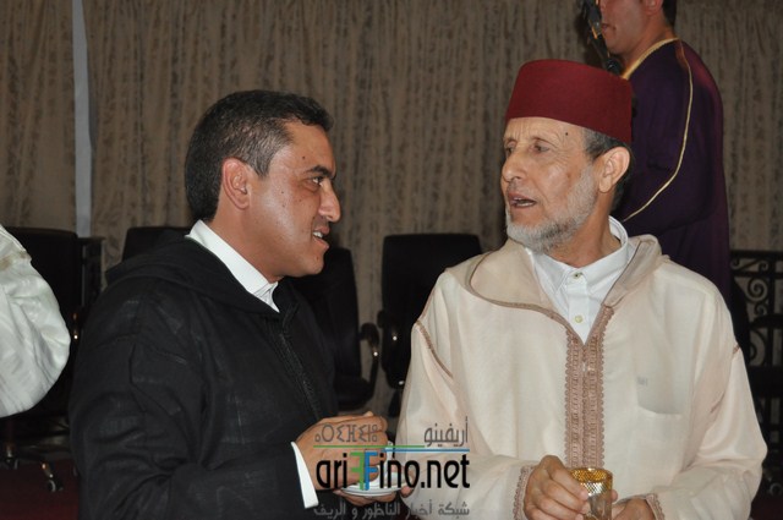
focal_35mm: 68
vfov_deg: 20.1
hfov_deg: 29.9
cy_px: 260
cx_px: 392
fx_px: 1466
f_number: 5.3
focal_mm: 45
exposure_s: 1/60
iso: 800
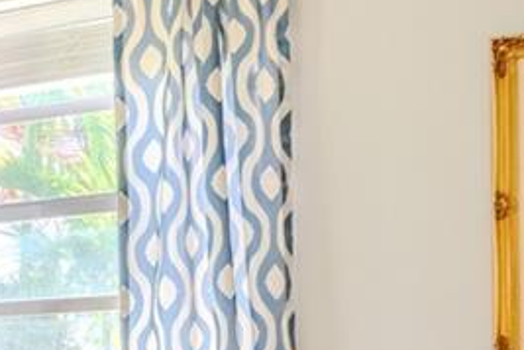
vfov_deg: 13.9
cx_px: -263
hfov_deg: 18.7
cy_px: 387
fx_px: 1397
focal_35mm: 96
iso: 800
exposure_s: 1/1000
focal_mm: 16
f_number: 8
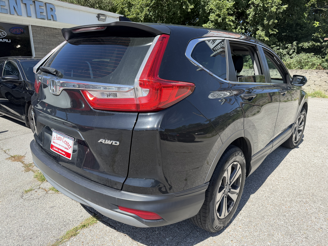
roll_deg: +3.2
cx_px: 164
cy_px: 123
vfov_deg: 56.8
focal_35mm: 24
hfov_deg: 71.6
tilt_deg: -10.6
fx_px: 227
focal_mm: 6.76
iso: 100
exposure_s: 1/2801
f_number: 1.78
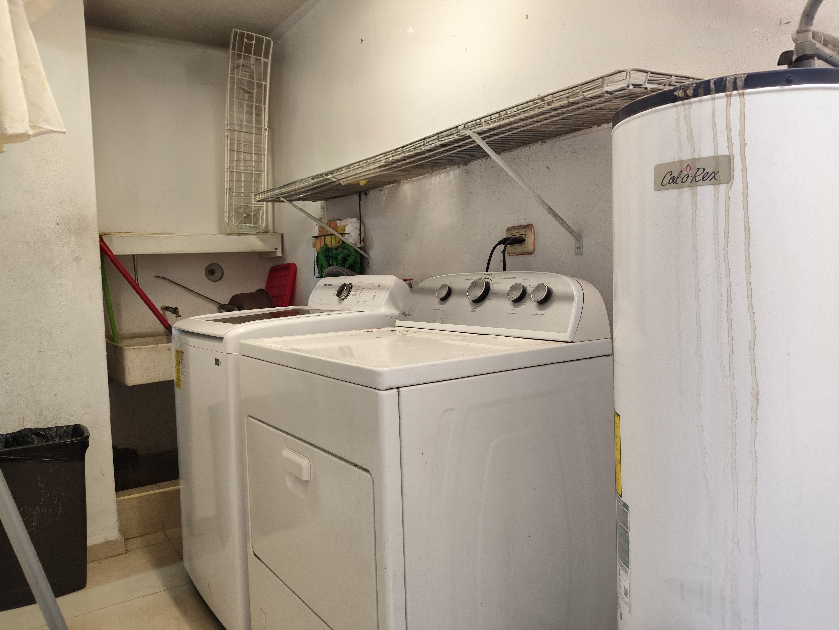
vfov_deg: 54.9
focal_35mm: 25
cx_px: 420
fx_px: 606
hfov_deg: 69.4
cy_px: 315
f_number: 1.79
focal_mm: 4.71
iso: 400
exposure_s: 1/60
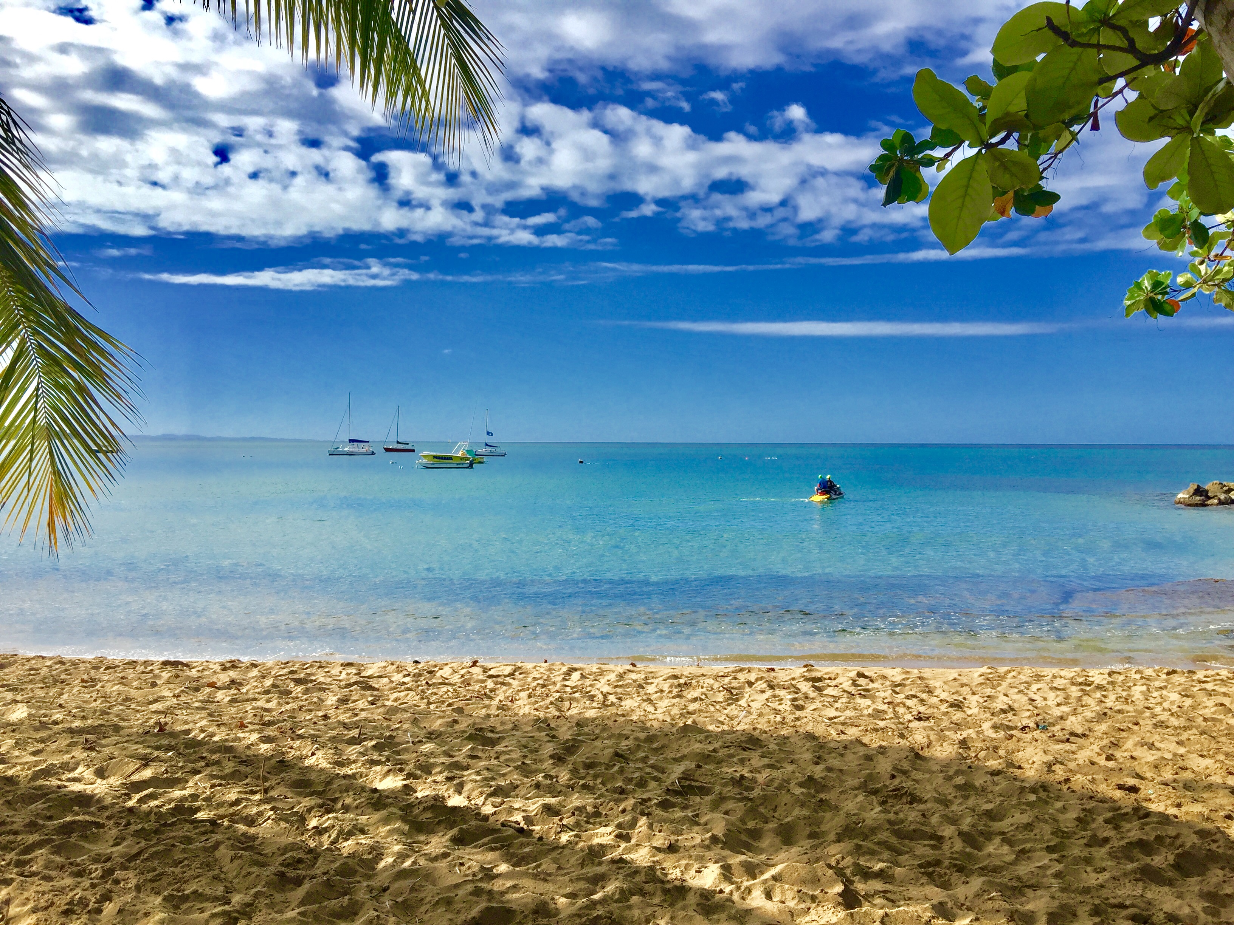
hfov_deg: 61.7
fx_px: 1034
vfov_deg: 48.2
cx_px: 617
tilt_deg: -1.4
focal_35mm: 29
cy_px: 462
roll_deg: -2.1
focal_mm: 4.15
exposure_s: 1/2083
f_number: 2.2
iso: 32
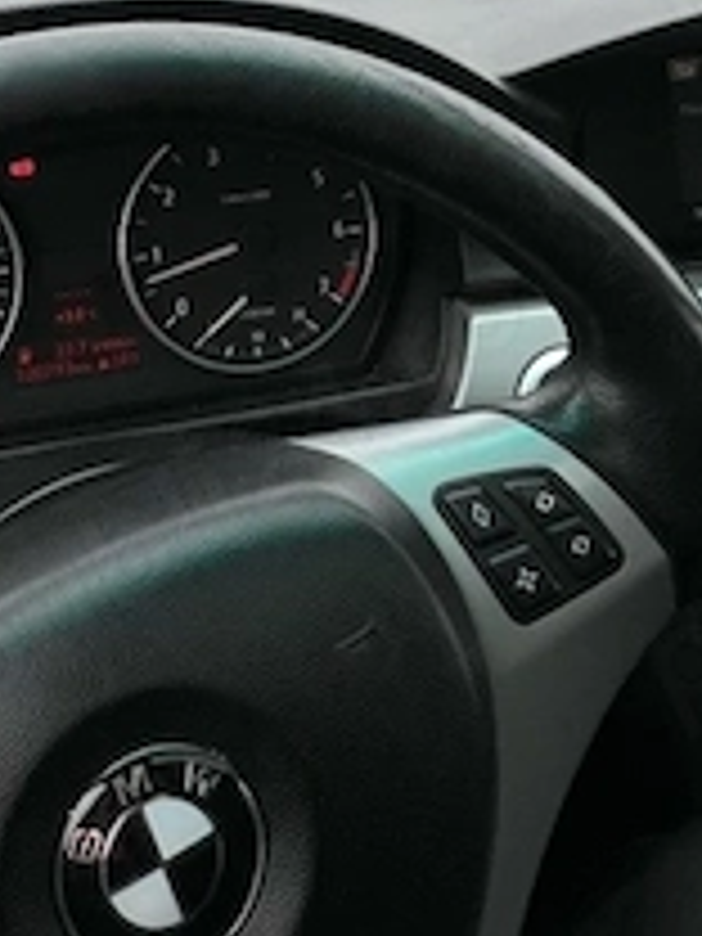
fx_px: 1352
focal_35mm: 50
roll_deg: -0.4
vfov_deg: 33.2
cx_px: 410
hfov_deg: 29.1
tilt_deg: -9.0
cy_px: -104
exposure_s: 1/204
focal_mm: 1.57
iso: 32
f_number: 1.8
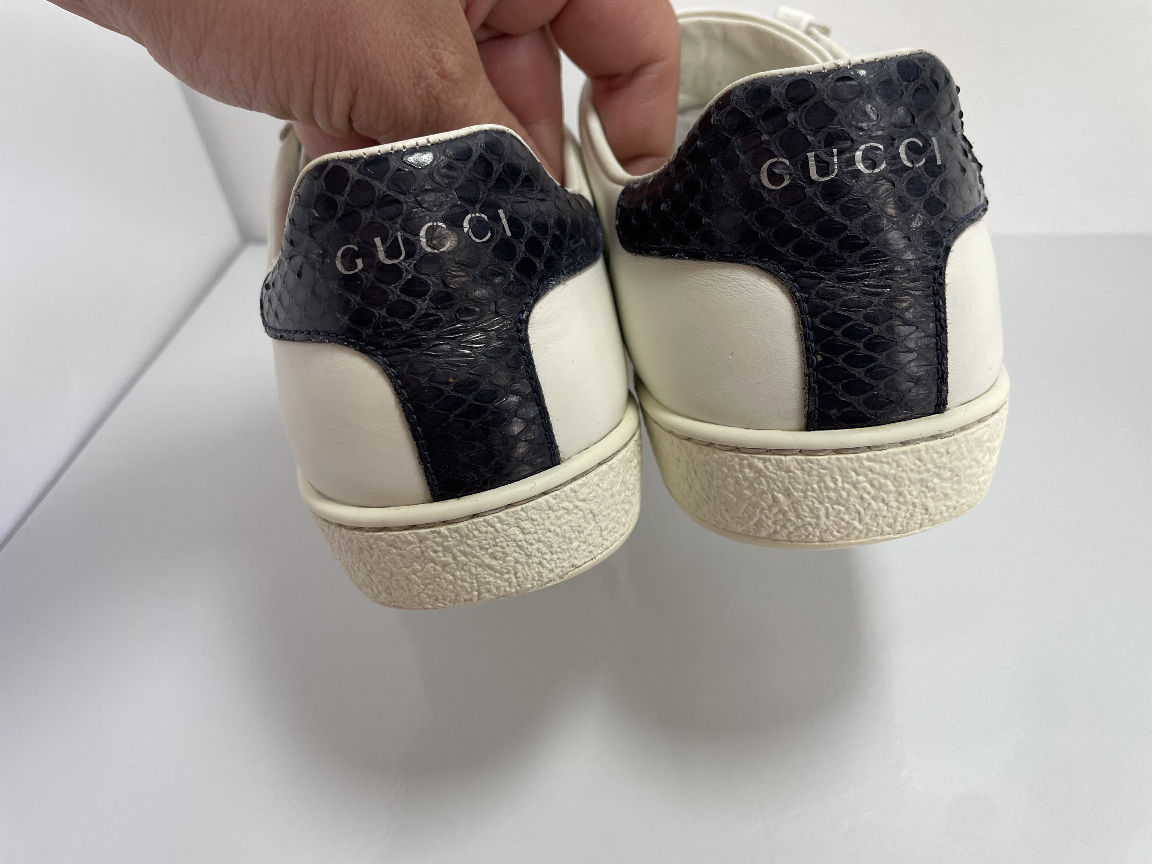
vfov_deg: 53.1
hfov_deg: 67.3
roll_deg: +9.8
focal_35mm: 26
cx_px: 576
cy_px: 432
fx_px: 865
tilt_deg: -40.0
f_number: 1.6
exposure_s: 1/121
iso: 64
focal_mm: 4.2
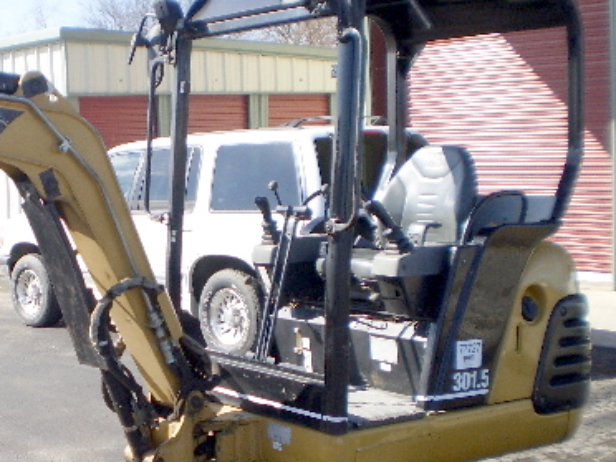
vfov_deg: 23.5
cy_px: 316
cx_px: 103
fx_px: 1103
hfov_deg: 30.3
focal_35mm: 62
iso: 64
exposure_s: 1/800
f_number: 3.1
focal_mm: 6.3
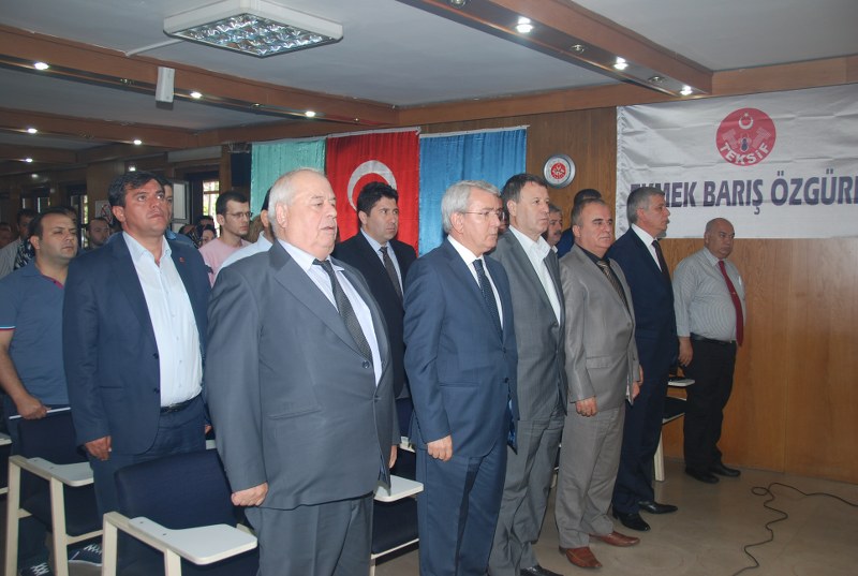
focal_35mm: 30
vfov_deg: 43.8
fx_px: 716
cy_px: 288
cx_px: 429
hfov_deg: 61.8
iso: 200
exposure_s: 1/60
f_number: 4
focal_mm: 20
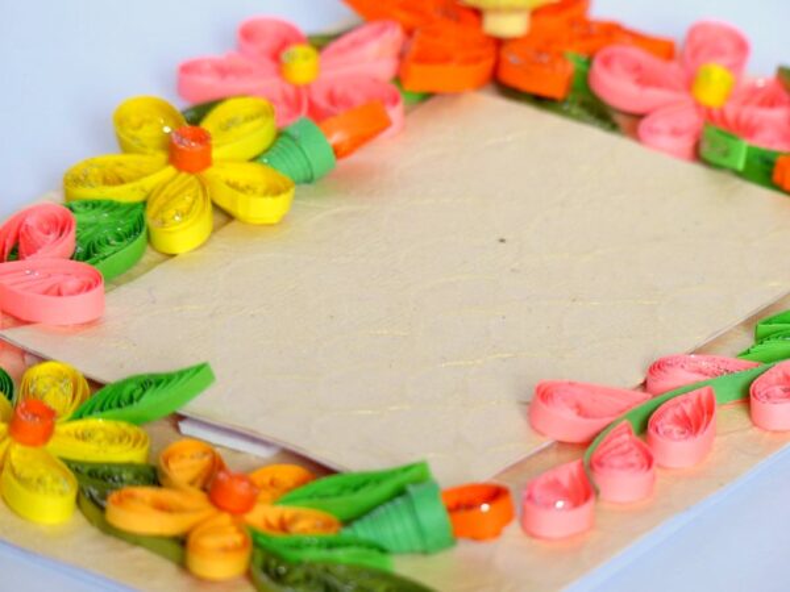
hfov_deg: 5.5
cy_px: 296
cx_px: 395
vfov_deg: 4.1
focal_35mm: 359
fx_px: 8193
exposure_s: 1/125
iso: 100
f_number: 2.8
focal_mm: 64.6
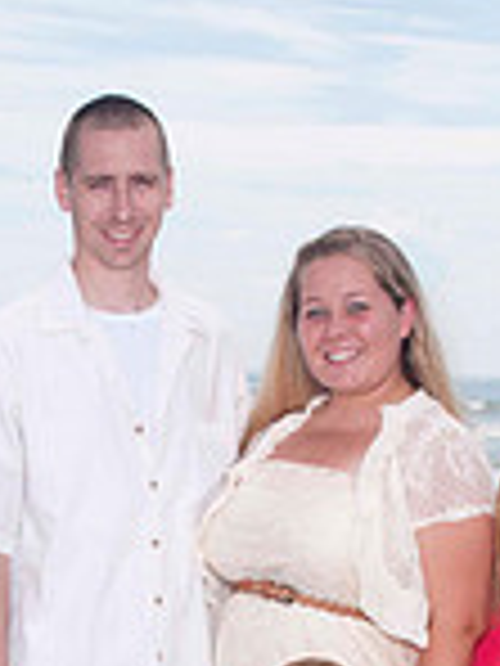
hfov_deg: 10.9
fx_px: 2619
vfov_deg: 14.2
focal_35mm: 136
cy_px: 702
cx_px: 227
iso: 100
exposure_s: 1/250
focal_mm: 31
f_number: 13
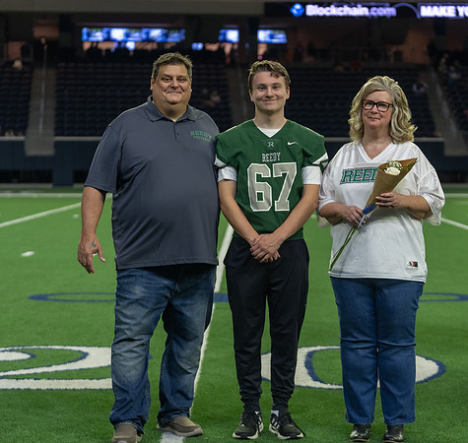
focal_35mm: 91
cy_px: 216
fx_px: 1349
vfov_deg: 18.7
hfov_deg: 19.7
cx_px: 270
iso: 1250
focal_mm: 70
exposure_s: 1/320
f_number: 2.8
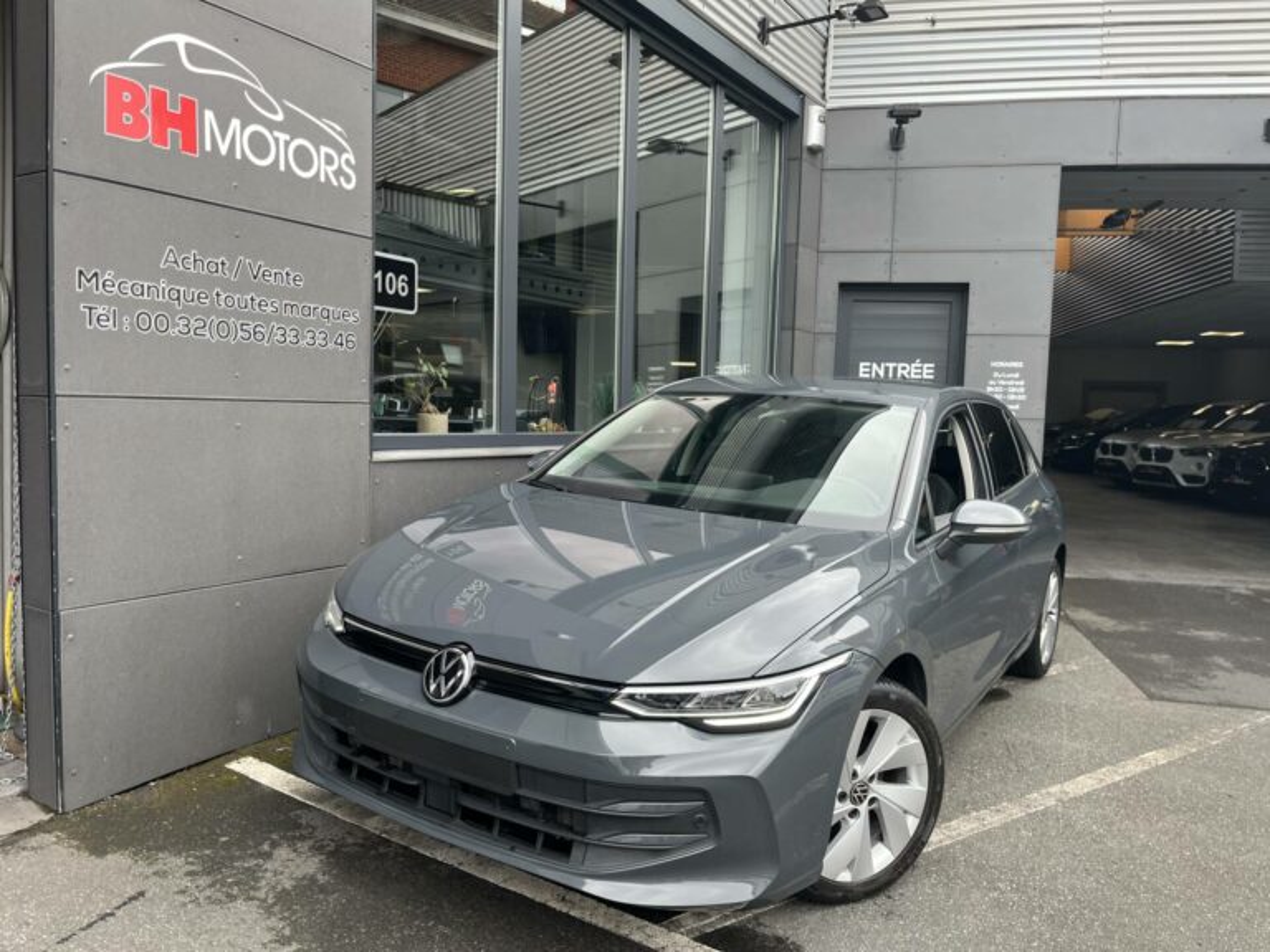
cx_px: 635
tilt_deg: -2.7
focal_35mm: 26
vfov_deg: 53.1
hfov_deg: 67.3
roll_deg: -2.0
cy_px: 476
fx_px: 954
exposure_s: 1/437
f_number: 1.6
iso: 50
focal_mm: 5.1
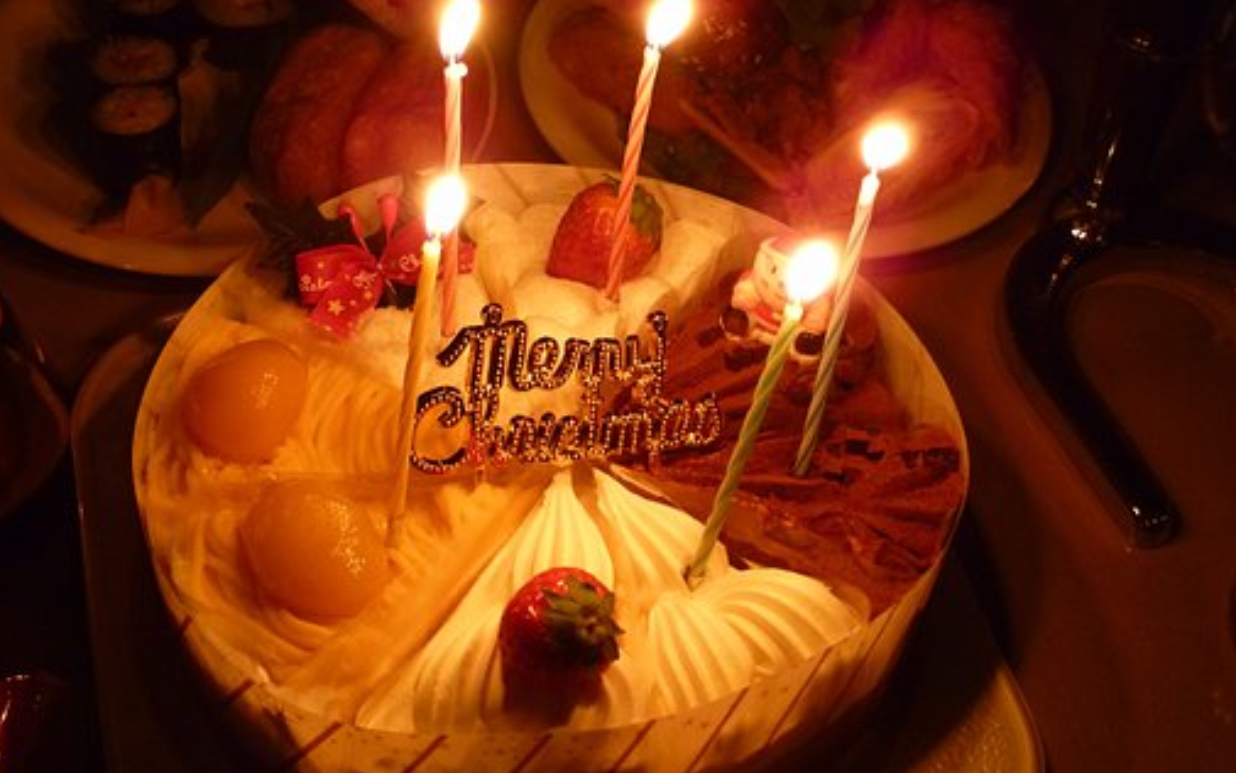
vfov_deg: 22.4
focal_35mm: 58
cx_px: 612
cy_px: 450
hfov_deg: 35.1
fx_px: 1954
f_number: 3.8
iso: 400
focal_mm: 9.6
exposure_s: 1/15
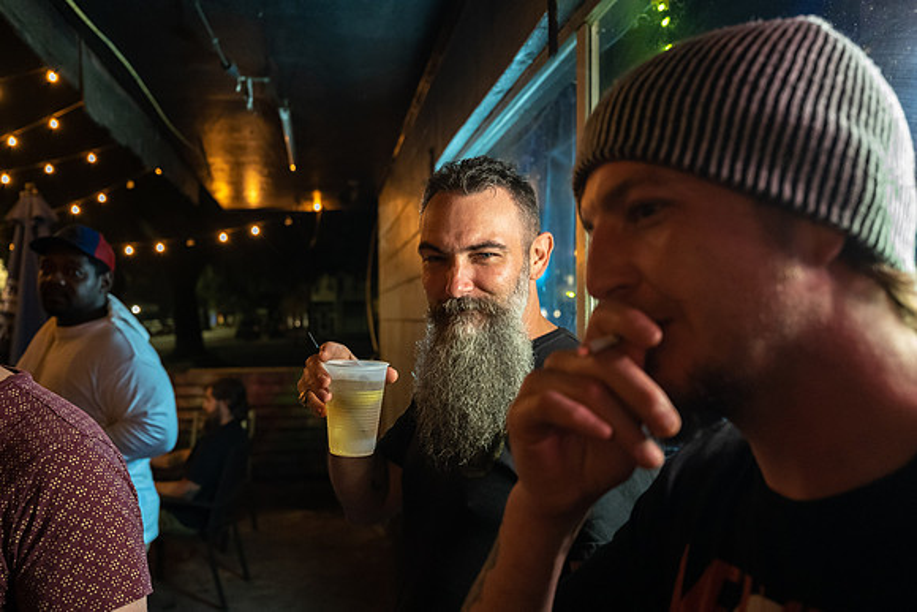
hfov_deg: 62.4
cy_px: 310
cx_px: 430
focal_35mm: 30
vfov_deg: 44.0
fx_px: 757
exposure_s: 1/80
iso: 3200
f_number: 2.8
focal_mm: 22.7
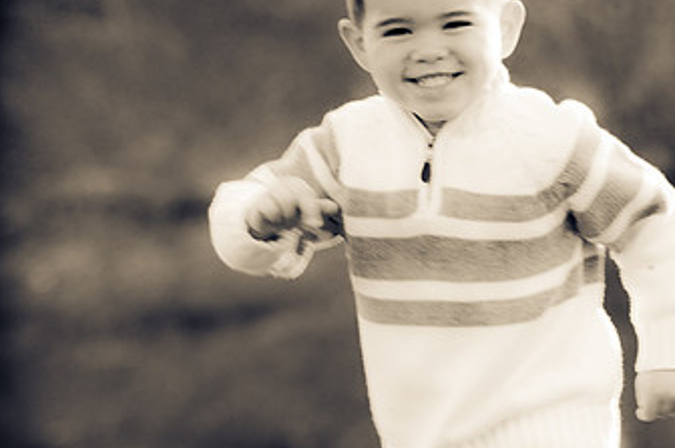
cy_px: 180
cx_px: 565
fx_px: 4456
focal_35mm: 238
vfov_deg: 5.8
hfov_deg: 8.6
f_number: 3.2
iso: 400
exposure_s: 1/160
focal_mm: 92
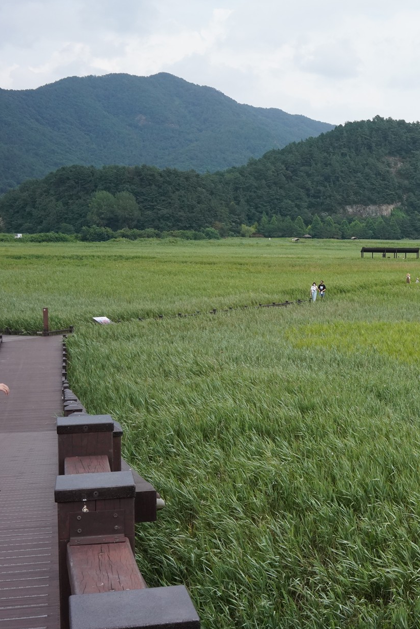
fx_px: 997
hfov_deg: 22.8
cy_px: 308
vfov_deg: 35.0
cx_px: 421
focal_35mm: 57
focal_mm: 35
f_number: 18
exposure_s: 1/500
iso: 1600
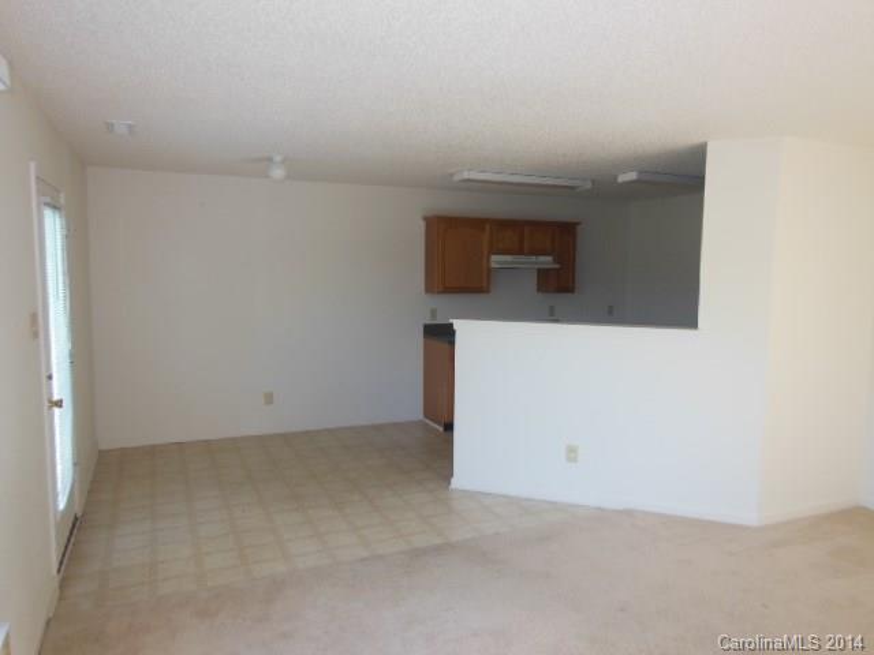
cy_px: 328
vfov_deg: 54.9
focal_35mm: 25
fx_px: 631
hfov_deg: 69.4
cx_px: 437
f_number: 3.5
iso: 125
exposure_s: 1/30
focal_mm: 4.5
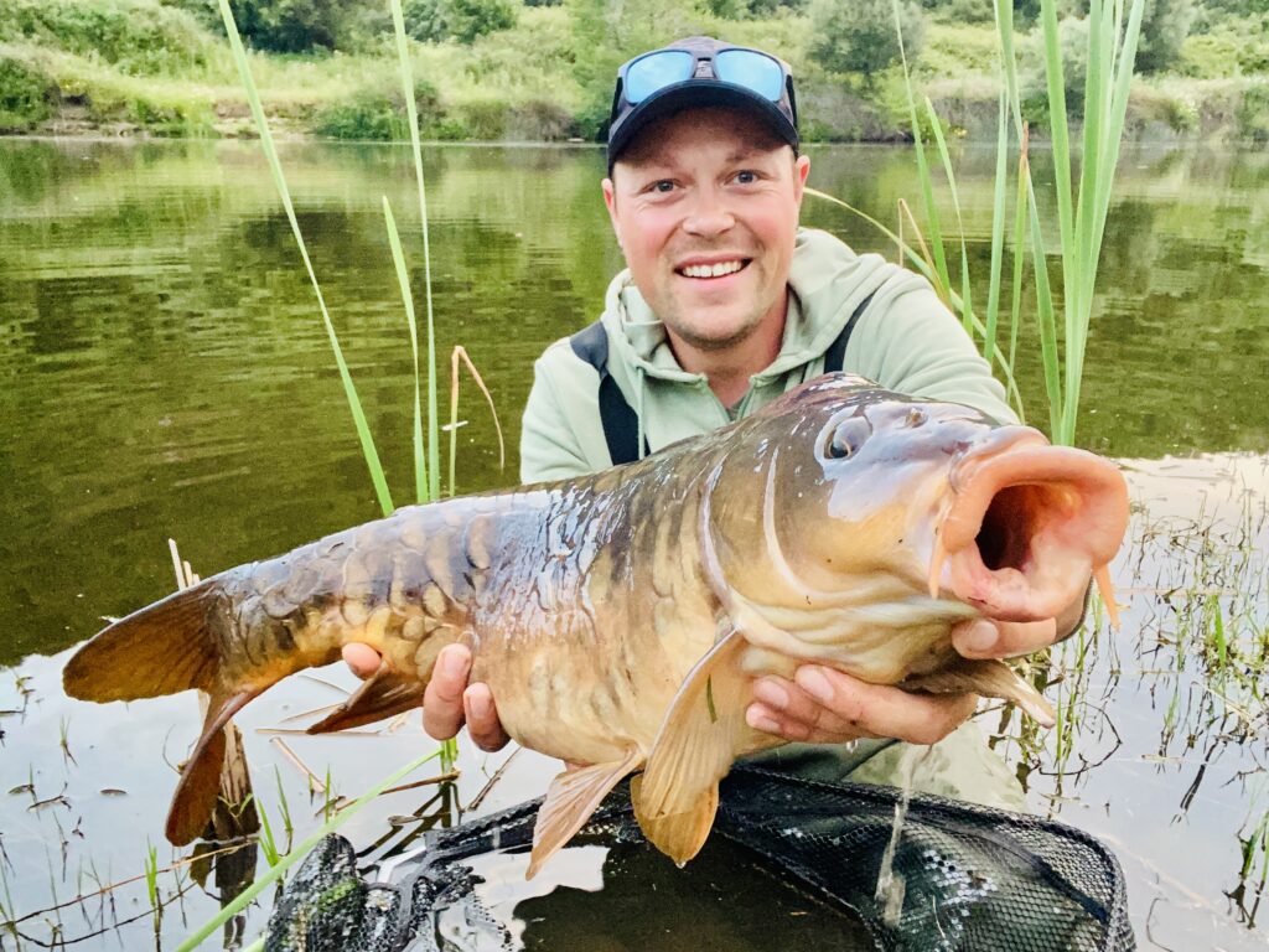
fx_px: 1100
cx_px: 634
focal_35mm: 30
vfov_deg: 46.8
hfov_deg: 60.0
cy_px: 476
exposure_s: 1/47
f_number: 2.2
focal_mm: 2.71
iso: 400
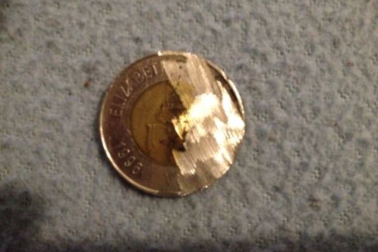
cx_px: 191
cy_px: 116
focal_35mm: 37
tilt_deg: -80.8
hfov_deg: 51.9
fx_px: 388
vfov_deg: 35.9
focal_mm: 4.28
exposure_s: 1/15
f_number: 2.4
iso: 800
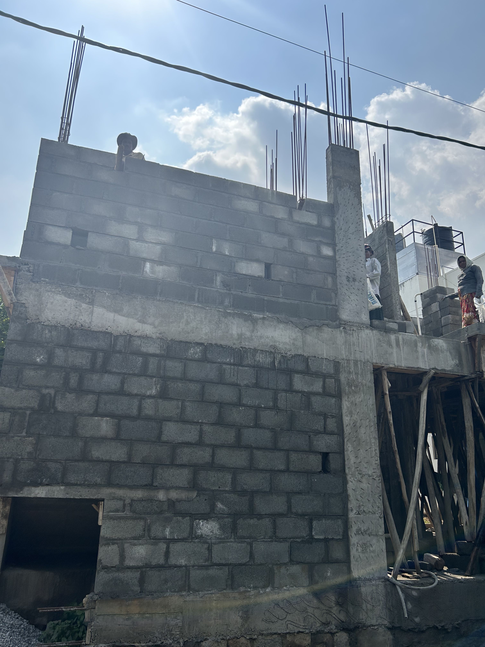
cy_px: 324
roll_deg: -1.7
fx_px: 486
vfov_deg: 67.3
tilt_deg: +19.0
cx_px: 242
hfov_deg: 53.1
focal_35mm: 26
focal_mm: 5.7
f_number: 1.5
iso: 50
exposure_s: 1/7463
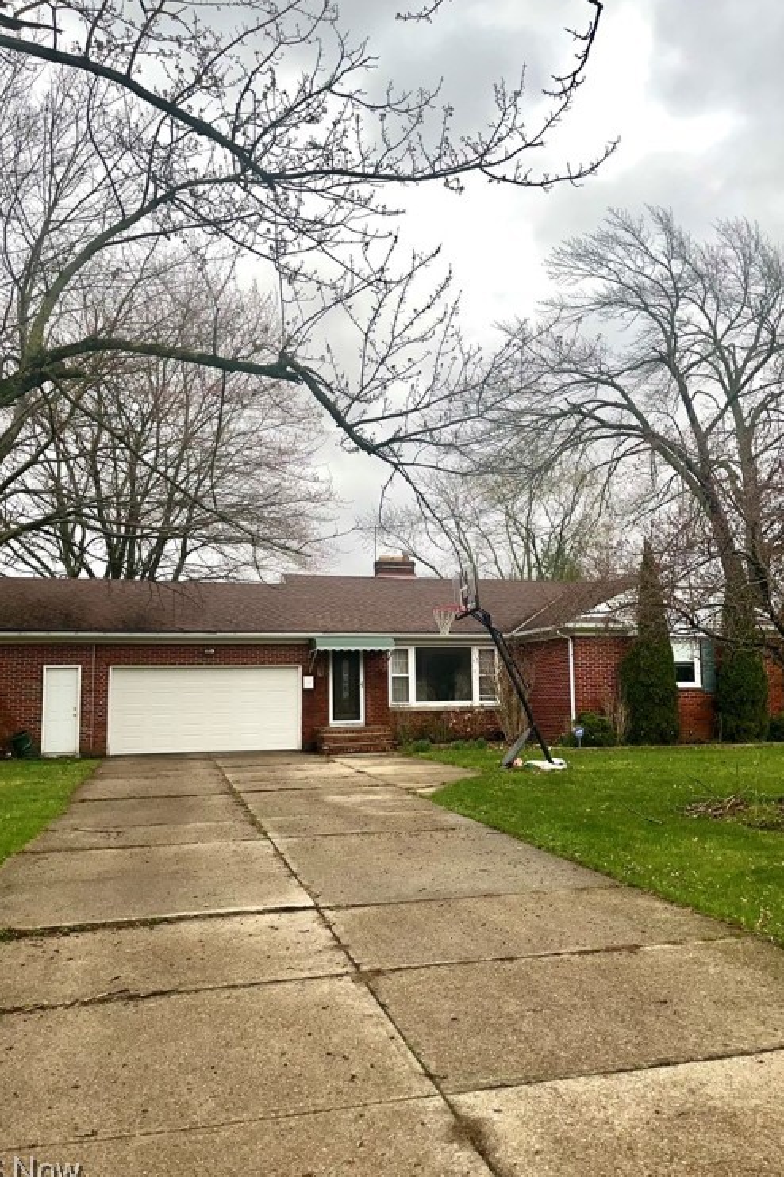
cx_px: 381
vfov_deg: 65.5
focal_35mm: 28
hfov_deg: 46.4
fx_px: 915
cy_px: 596
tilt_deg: +5.9
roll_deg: +1.0
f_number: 1.6
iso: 64
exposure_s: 1/898
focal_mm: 5.1
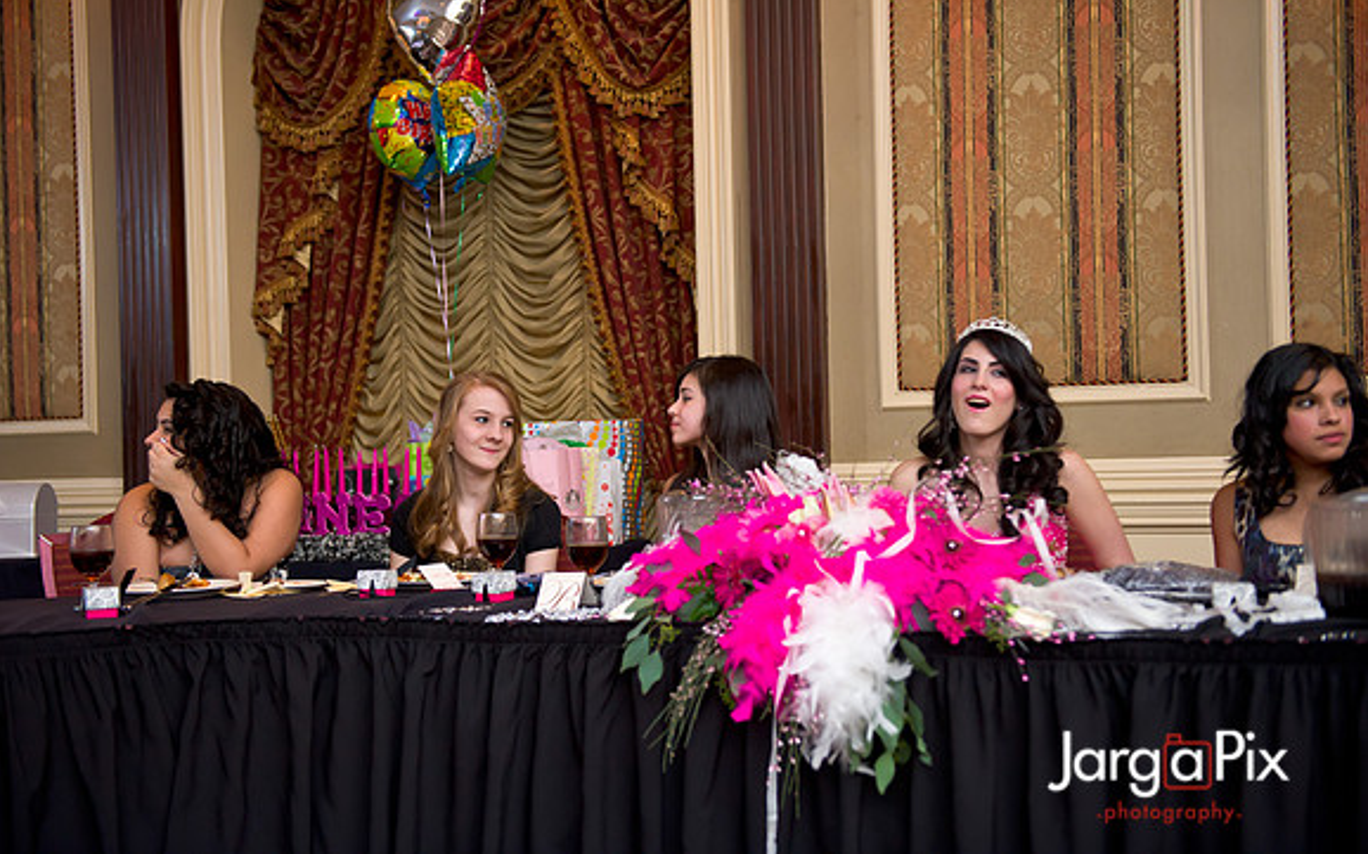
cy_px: 400
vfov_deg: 28.0
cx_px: 684
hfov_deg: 43.5
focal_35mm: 46
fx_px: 1715
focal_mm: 45
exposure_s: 1/125
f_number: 3.2
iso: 1600
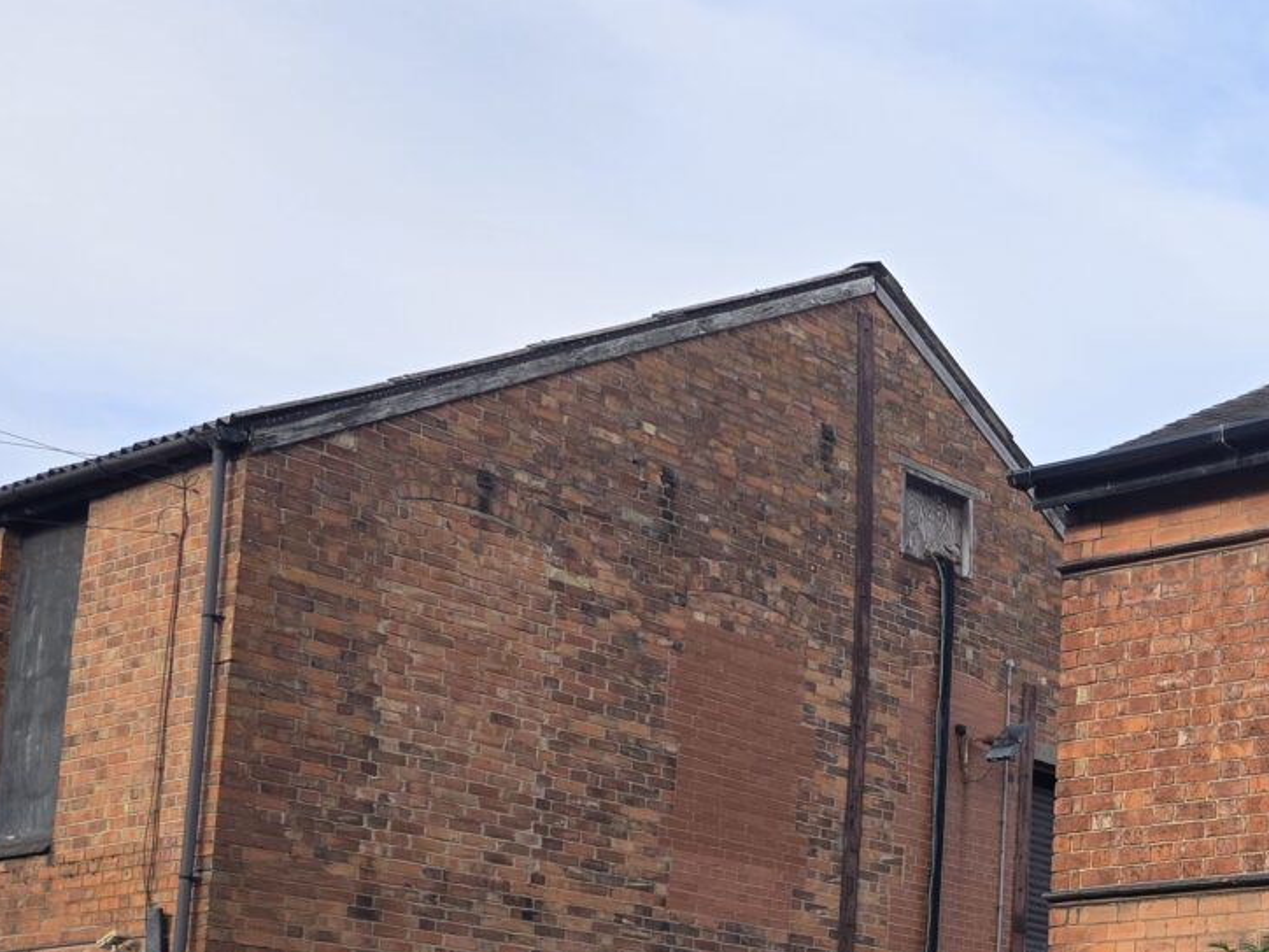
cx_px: 1609
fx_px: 2236
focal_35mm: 61
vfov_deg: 22.6
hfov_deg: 27.1
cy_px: 1062
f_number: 1.7
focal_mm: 6.3
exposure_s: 1/1957
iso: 80
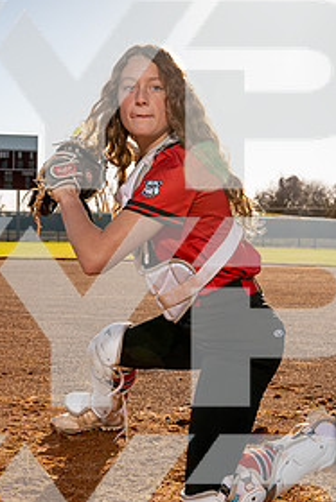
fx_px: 811
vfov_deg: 34.3
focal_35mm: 58
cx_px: 156
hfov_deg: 23.4
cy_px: 313
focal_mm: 28
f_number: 5.6
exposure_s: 1/250
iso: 100
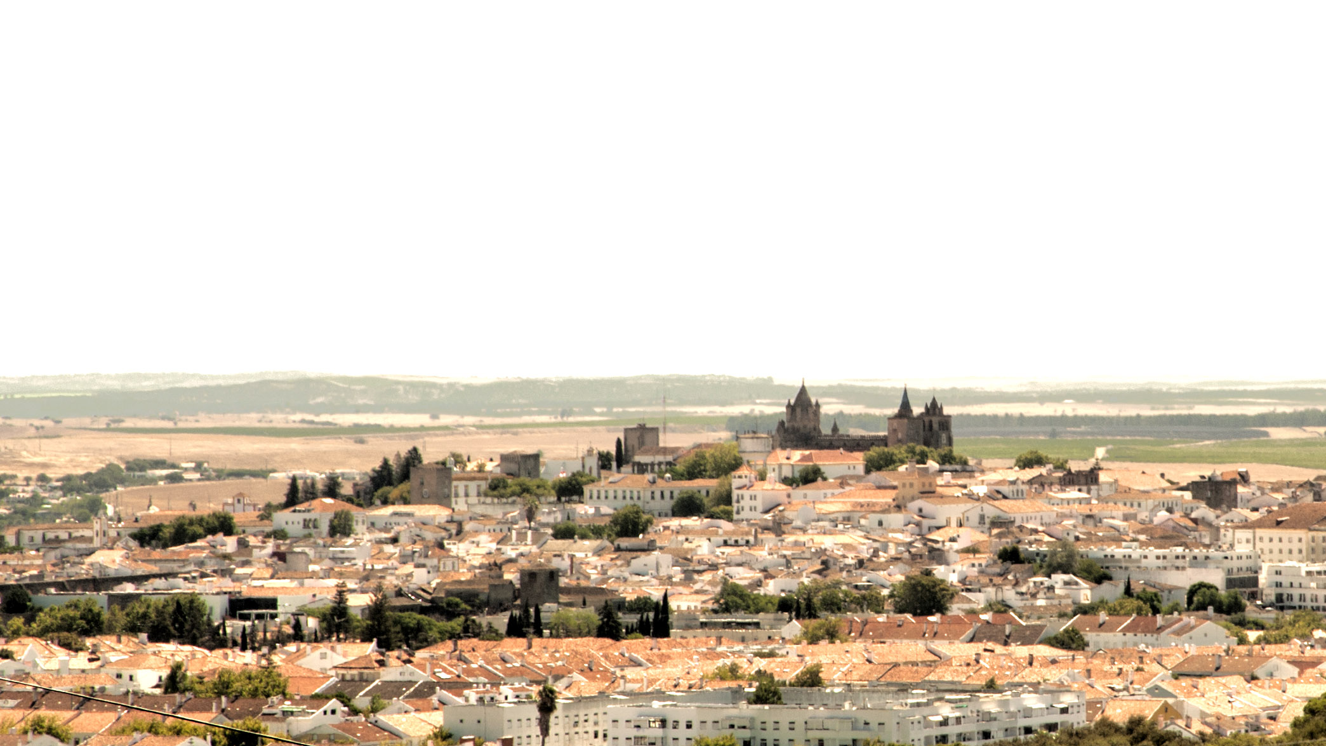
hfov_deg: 8.4
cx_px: 955
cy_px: 409
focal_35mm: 256
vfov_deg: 4.7
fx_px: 9001
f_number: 14
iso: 200
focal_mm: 120
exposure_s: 1/320
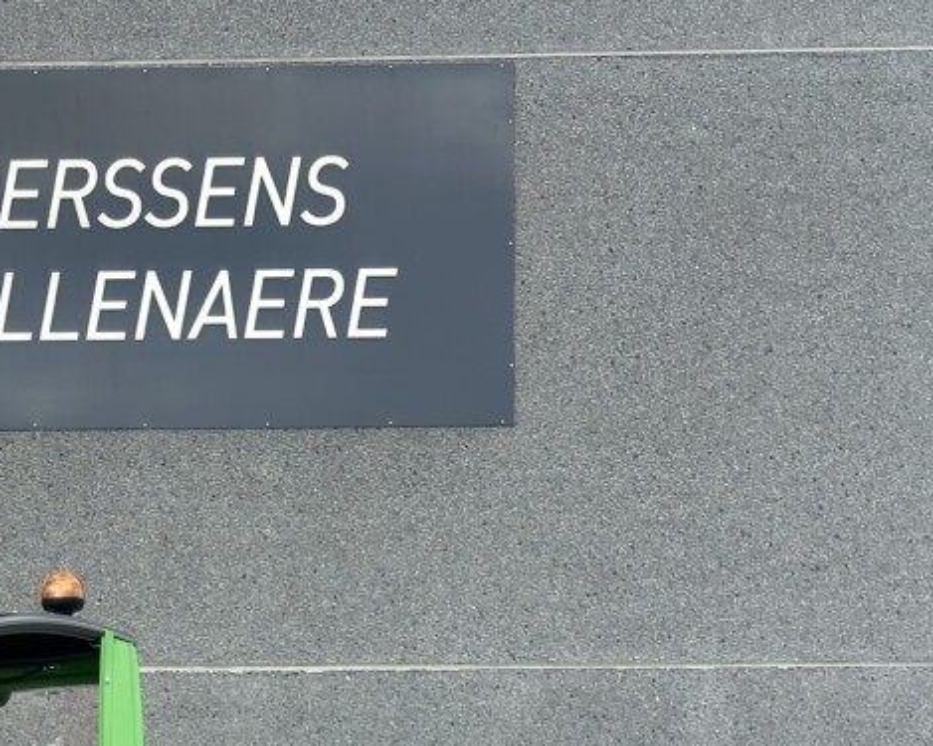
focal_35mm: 120
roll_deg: -0.2
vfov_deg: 12.6
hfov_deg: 15.6
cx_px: -70
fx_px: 3313
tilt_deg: +3.6
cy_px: 843
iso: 64
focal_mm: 6.76
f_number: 1.78
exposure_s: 1/1724
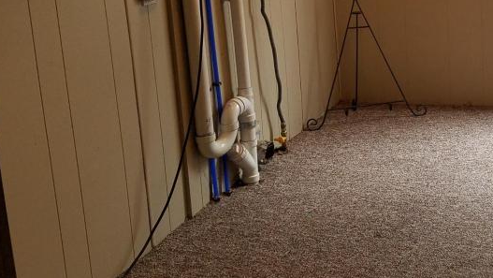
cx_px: 421
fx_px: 719
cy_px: 12
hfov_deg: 36.1
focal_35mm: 55
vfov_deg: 21.2
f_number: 1.7
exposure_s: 1/60
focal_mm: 4.2
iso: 160
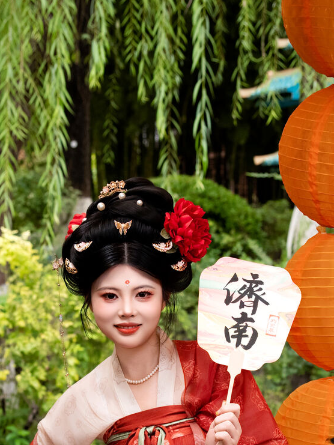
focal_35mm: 98
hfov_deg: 15.1
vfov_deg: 19.7
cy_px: 389
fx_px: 1260
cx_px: 151
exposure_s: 1/125
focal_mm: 42
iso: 800
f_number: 4
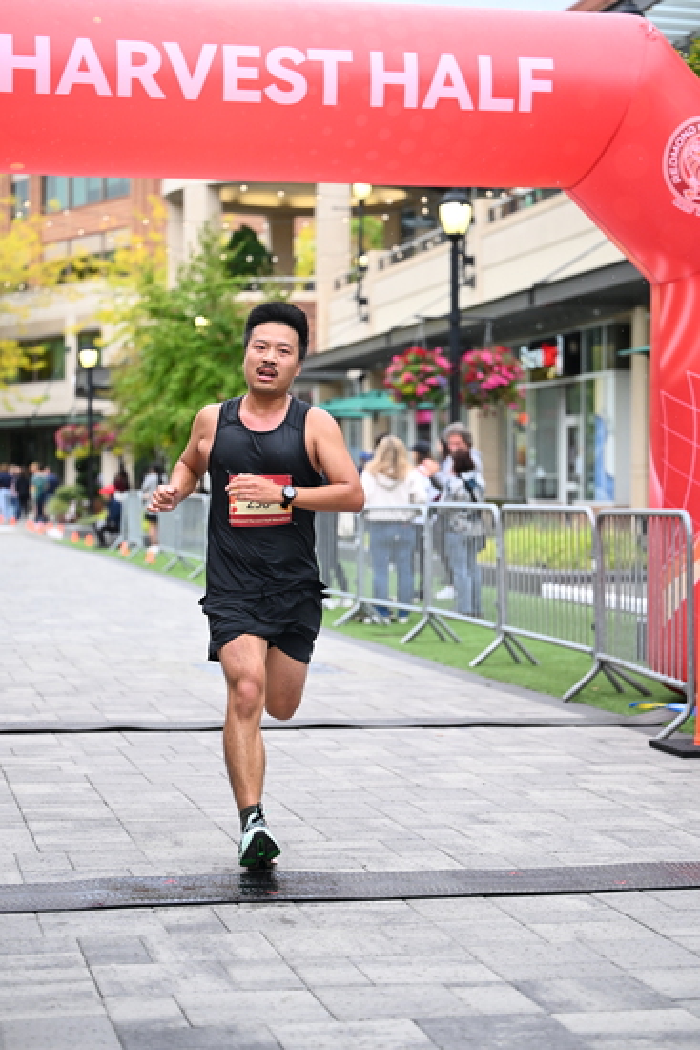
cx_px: 350
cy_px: 525
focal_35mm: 70
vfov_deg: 28.8
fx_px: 2040
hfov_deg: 19.5
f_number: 2.8
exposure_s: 1/1250
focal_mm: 70
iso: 1250
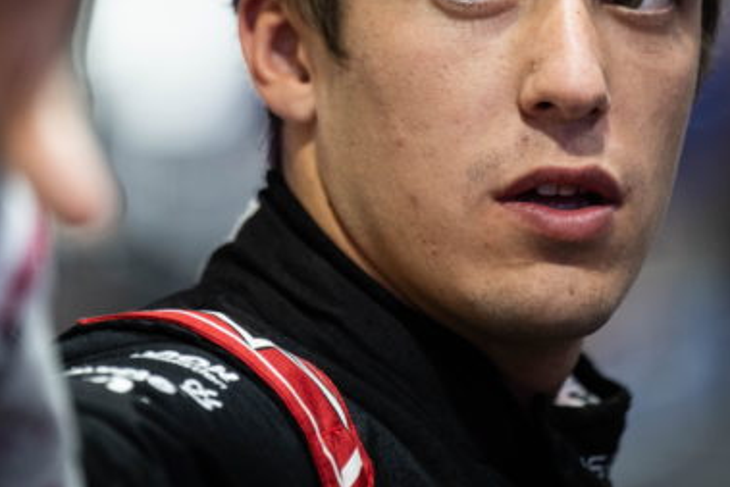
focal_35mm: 396
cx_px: 408
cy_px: 31
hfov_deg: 5.2
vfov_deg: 3.5
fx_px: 8033
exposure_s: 1/500
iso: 1000
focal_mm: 200
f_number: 2.8
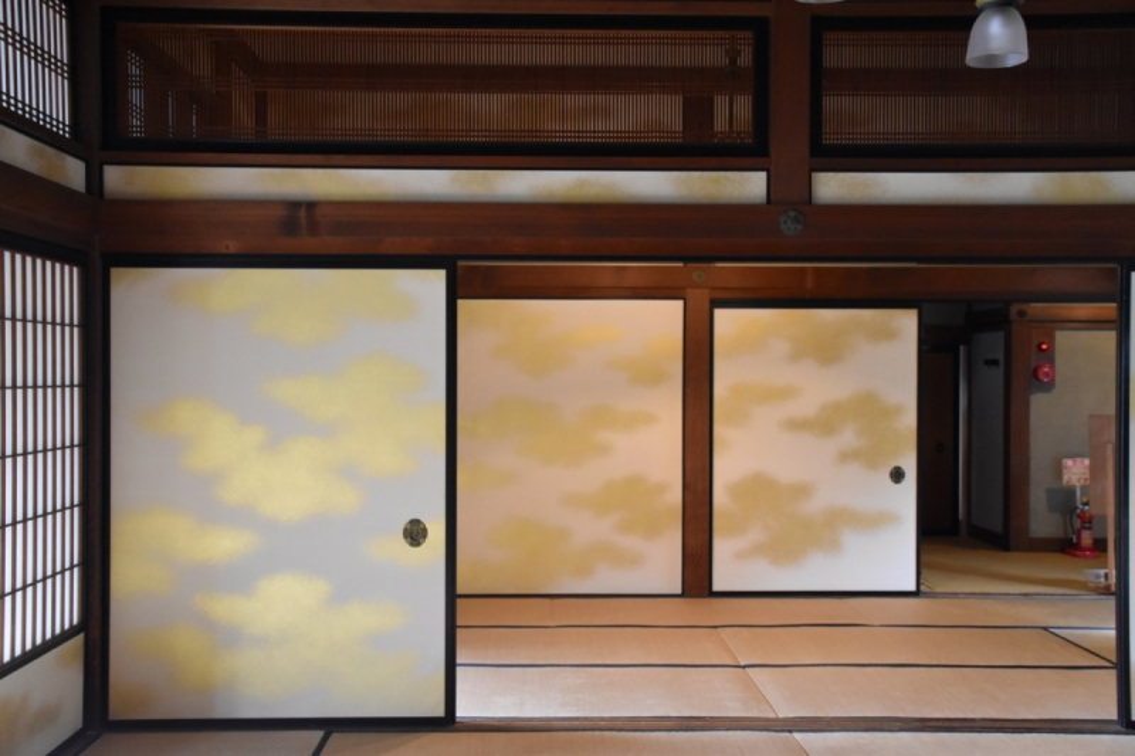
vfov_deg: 34.2
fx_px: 1229
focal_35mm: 39
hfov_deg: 49.6
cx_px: 568
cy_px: 378
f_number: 3.8
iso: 3200
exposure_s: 1/100
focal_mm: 26
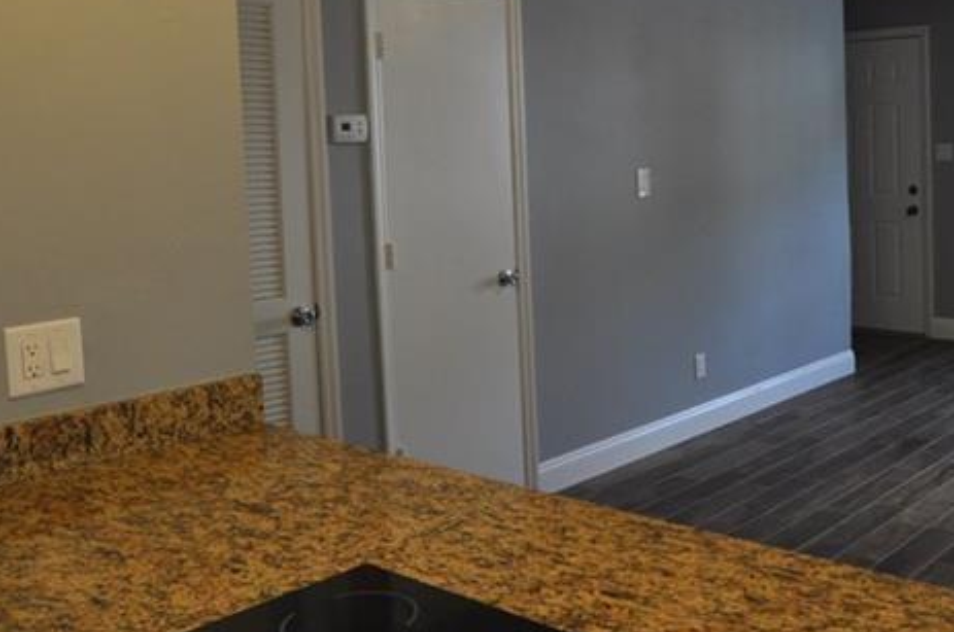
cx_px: 711
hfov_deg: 44.0
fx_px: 1140
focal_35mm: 43
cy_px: 178
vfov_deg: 30.6
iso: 400
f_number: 5
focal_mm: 13
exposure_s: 1/100
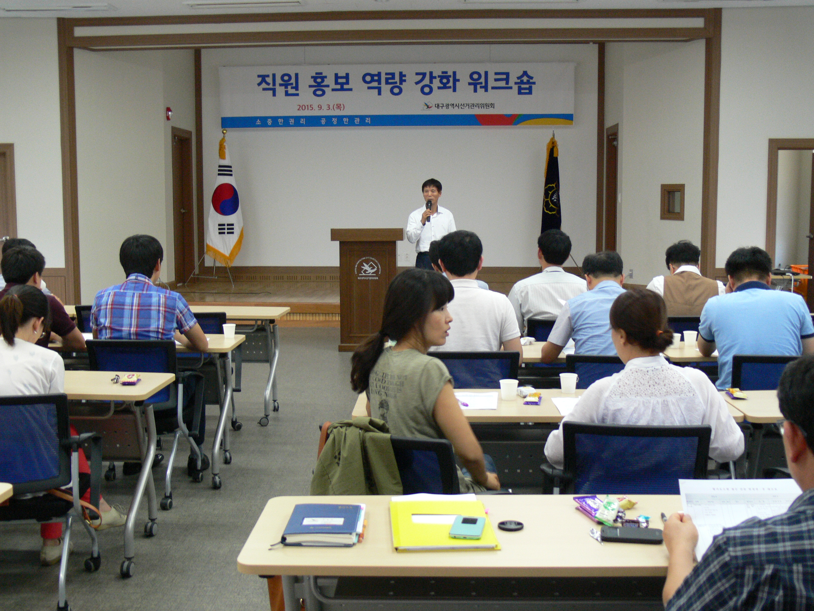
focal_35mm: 42
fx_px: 988
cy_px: 306
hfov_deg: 44.8
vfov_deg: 34.3
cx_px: 407
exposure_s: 1/30
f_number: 2.8
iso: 200
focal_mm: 8.9
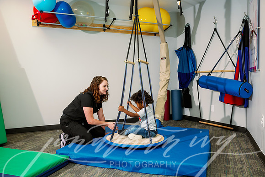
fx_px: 236
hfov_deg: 58.7
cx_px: 132
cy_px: 88
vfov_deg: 41.1
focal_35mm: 32
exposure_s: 1/200
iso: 500
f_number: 3.5
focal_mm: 32
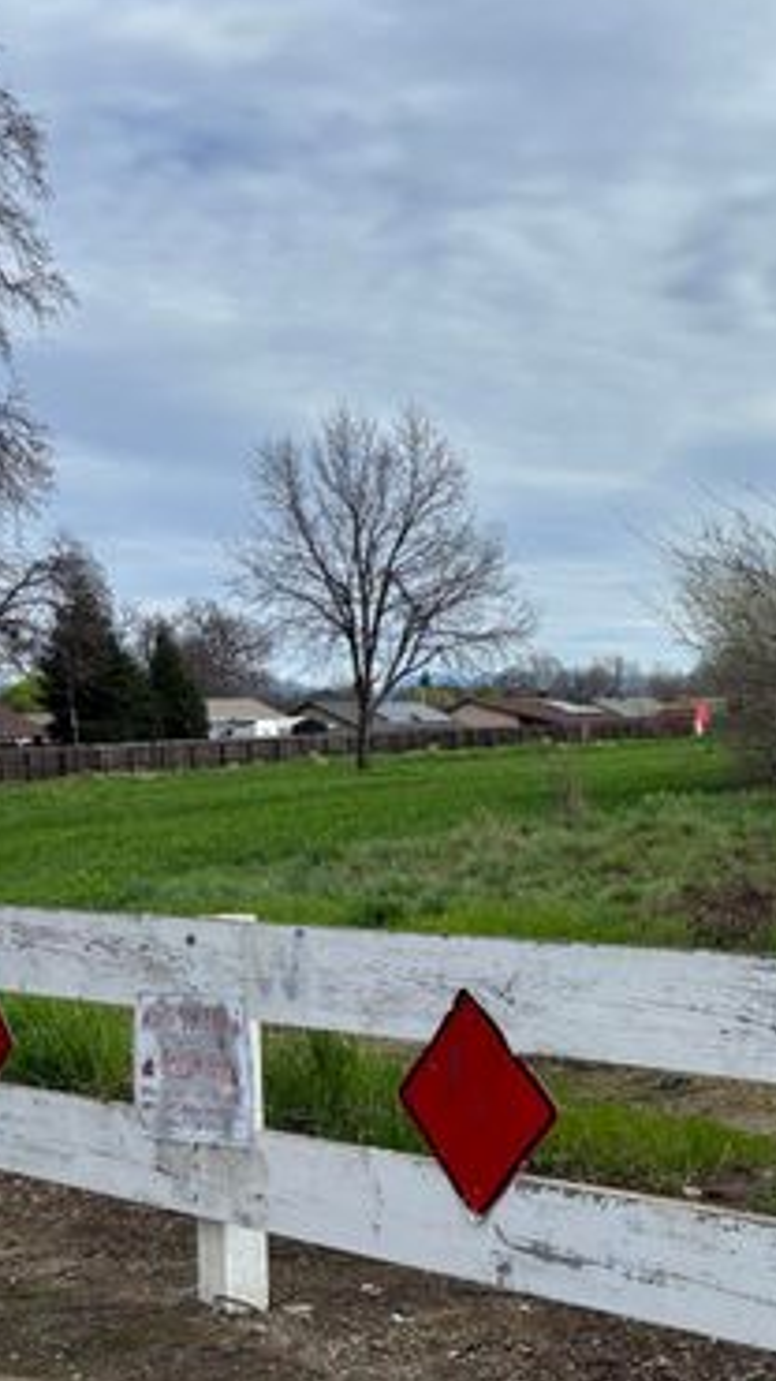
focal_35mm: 51
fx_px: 1866
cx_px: 843
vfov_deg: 40.5
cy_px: 797
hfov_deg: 22.3
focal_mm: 5.96
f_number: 1.6
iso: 50
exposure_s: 1/4630
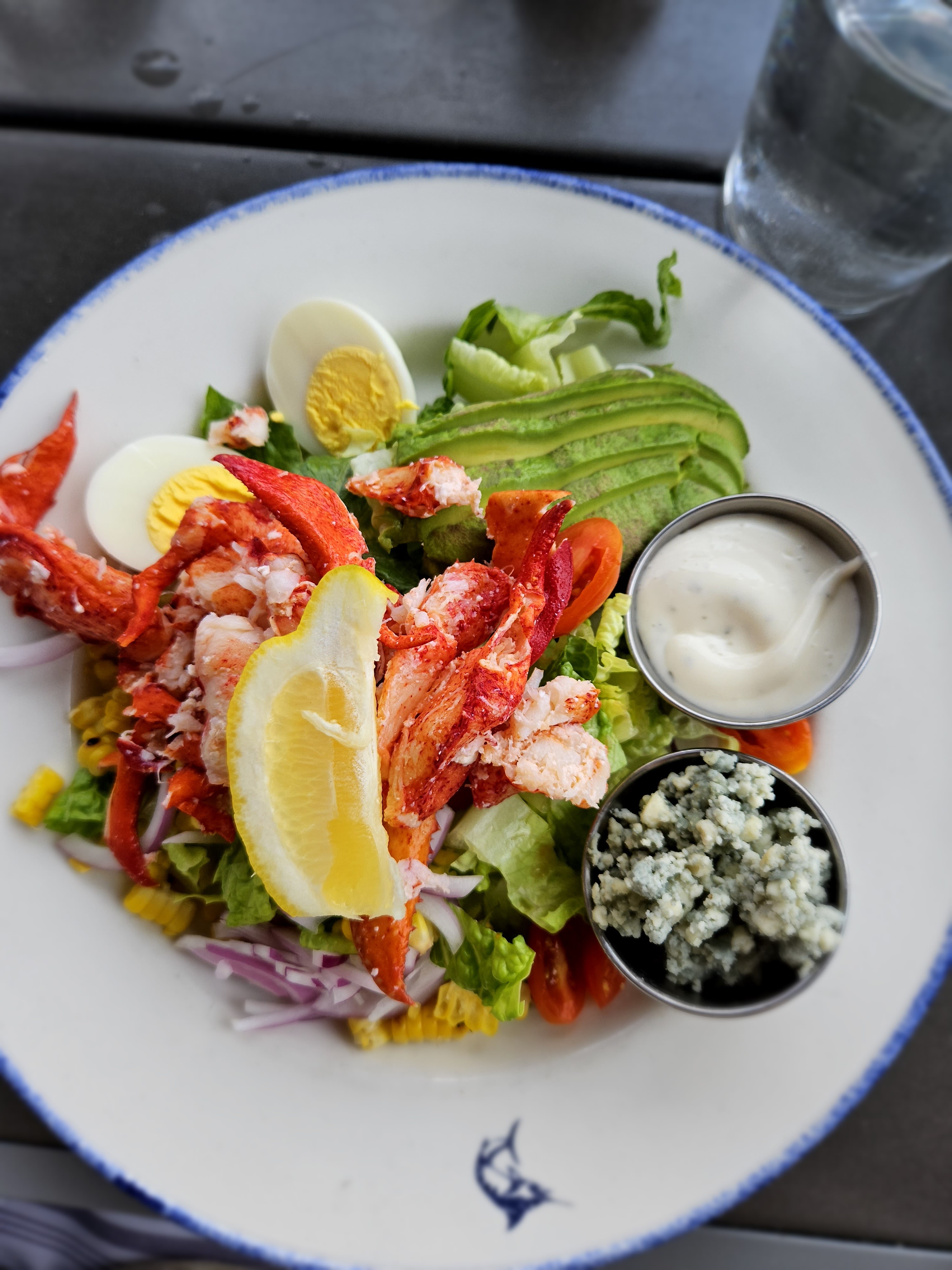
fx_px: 843
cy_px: 635
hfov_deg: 58.9
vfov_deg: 73.9
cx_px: 476
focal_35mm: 23
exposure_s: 1/604
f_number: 1.8
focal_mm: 5.4
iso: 25
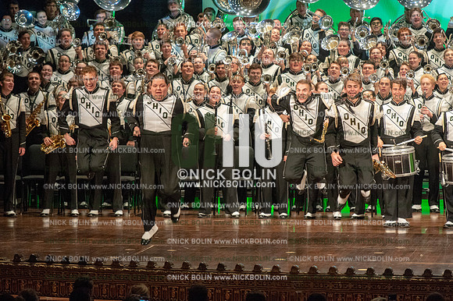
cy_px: 150
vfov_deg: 6.5
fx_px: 2641
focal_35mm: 210
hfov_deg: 9.8
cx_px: 226
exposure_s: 1/320
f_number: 5.6
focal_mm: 210
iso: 8000
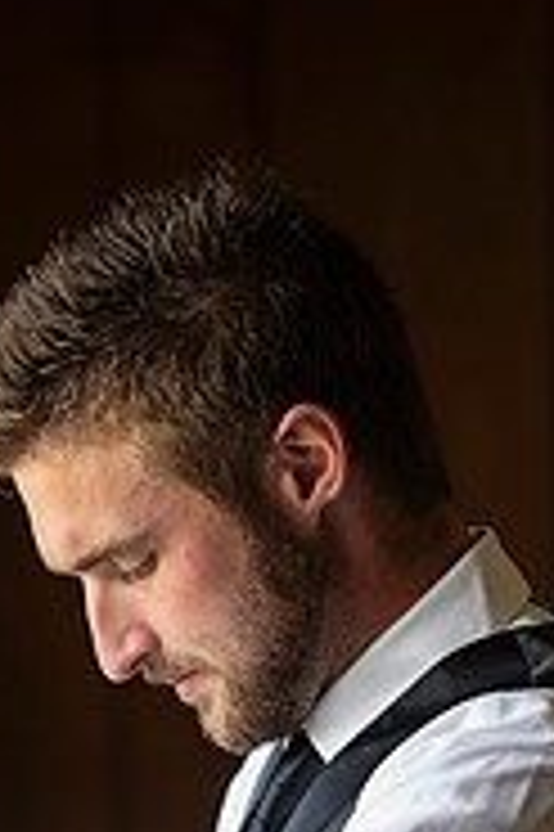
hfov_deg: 2.8
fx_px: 11239
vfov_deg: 4.2
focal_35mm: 486
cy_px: 940
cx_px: 113
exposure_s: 1/160
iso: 640
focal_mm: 200
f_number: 2.8
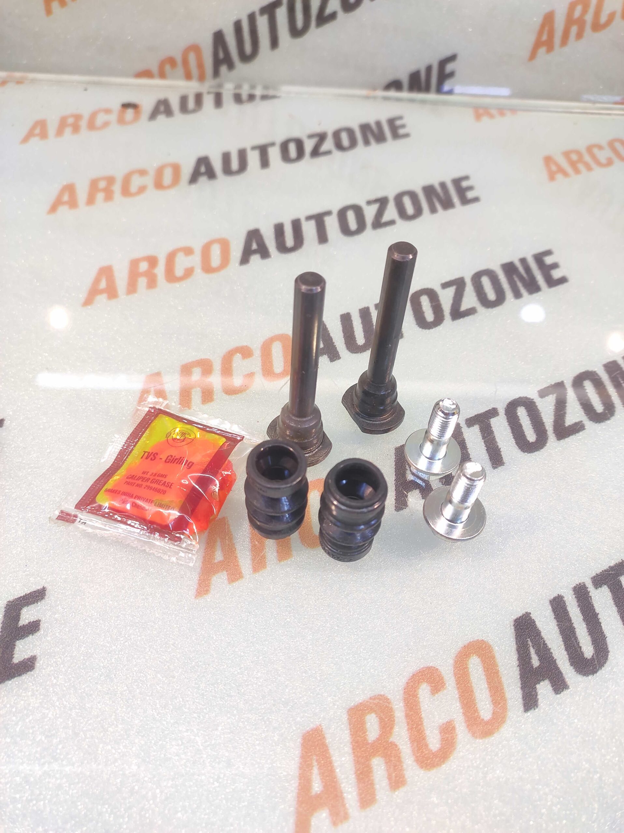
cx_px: 312
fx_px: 409
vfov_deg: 91.1
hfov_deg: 74.7
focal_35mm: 17
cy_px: 416
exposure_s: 1/33
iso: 271
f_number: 1.79
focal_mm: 4.74
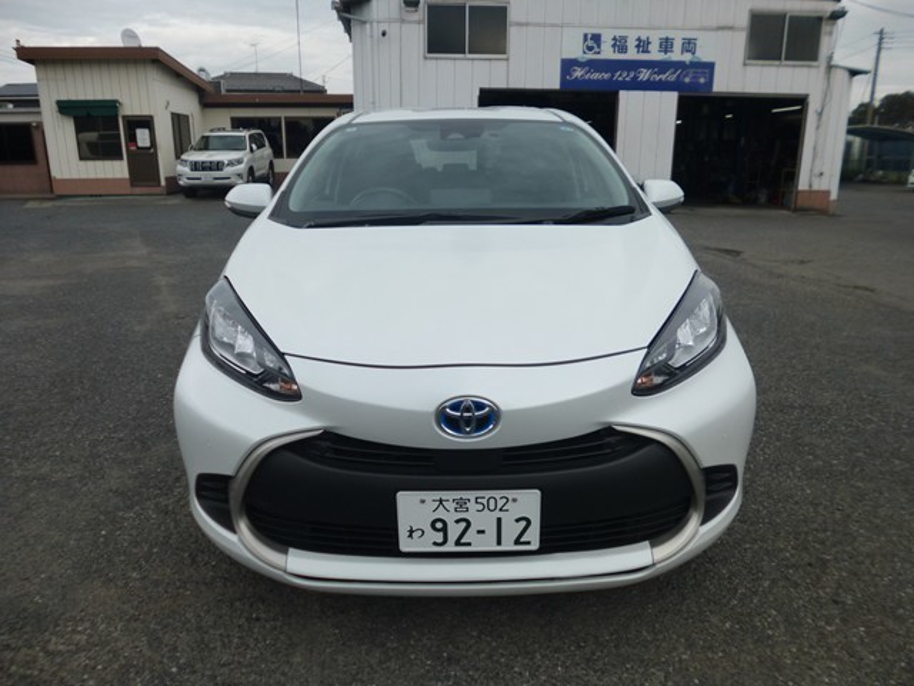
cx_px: 457
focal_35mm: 24
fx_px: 634
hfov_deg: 71.6
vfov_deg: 56.8
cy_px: 343
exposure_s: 1/160
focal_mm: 4.3
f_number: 9
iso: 100
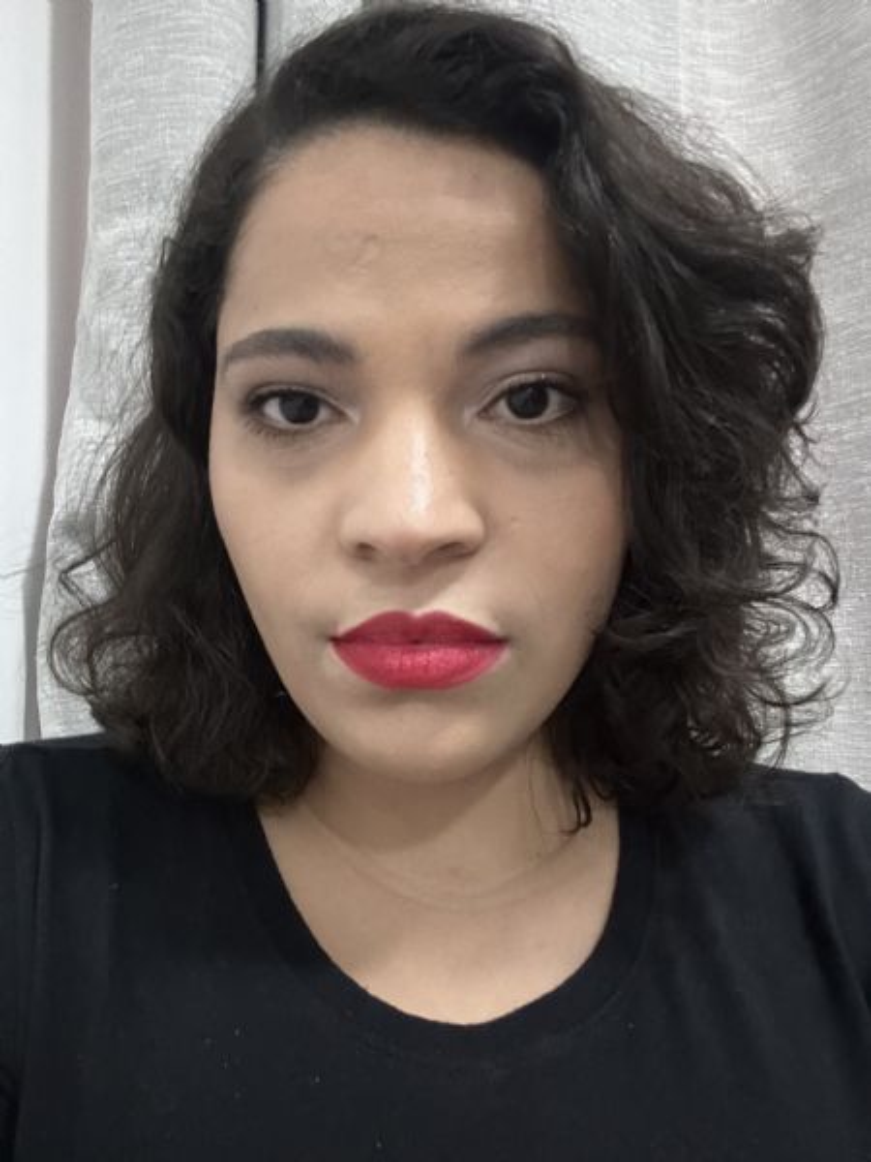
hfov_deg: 46.8
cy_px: 581
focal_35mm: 30
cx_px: 436
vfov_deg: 60.0
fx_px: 1006
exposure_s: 1/20
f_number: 1.9
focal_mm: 2.69
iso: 640
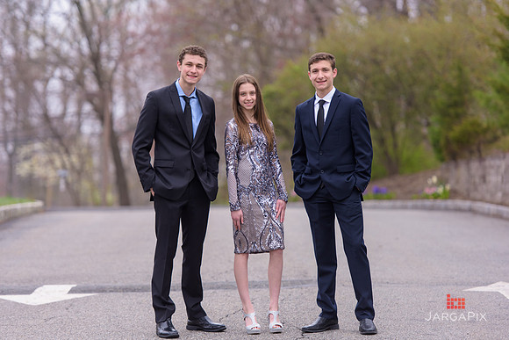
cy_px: 170
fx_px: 2192
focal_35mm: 155
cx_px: 254
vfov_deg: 8.9
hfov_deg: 13.2
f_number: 3.2
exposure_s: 1/1600
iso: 400
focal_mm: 155
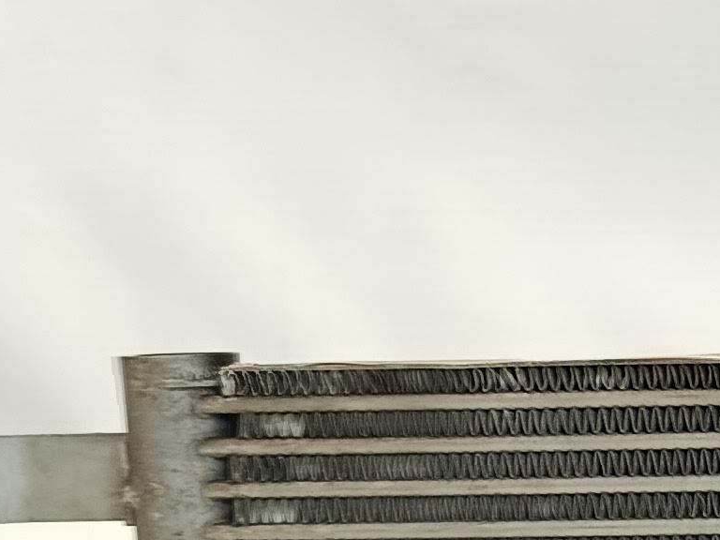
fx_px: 2600
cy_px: 611
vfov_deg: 11.7
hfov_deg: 13.6
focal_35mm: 125
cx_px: 1415
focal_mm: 5.24
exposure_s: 1/120
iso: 523
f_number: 1.7
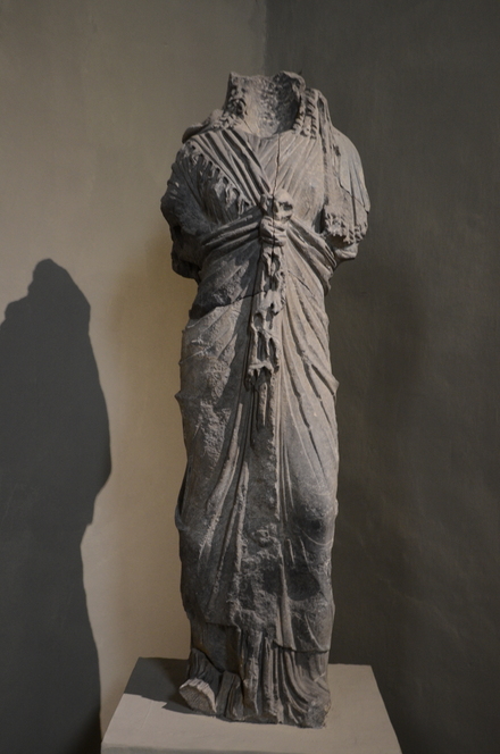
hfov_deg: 28.8
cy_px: 377
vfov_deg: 42.4
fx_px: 973
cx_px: 250
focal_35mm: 46
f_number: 4
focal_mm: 31
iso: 1000
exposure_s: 1/10
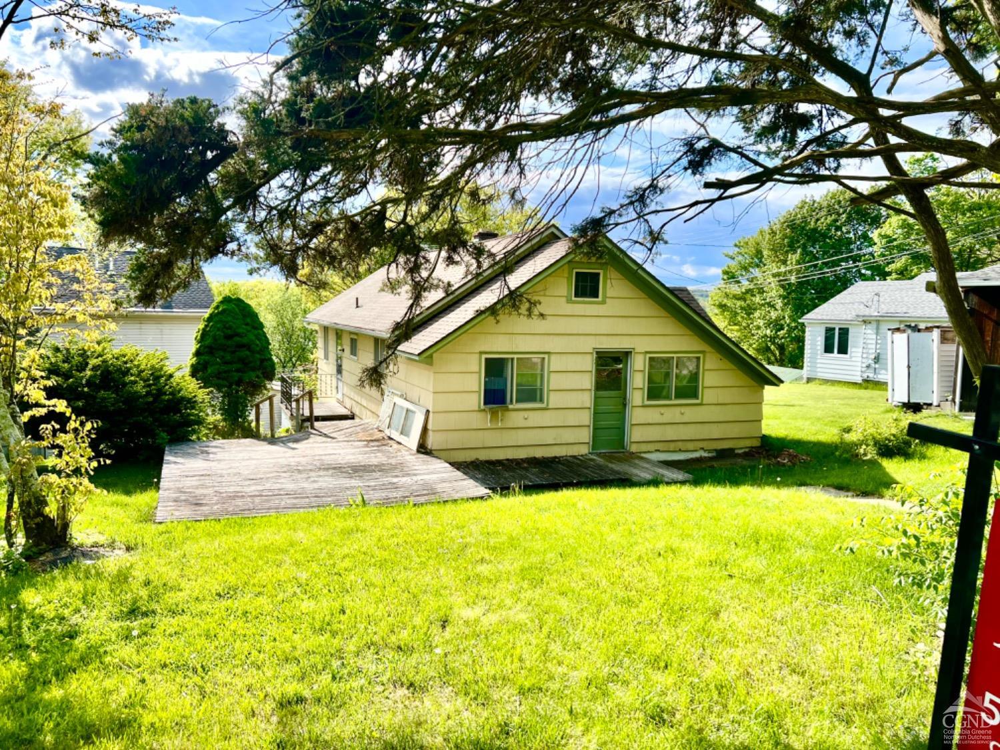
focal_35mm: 26
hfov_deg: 67.3
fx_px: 751
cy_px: 375
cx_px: 500
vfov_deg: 53.1
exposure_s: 1/2123
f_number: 1.5
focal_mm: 5.7
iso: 50
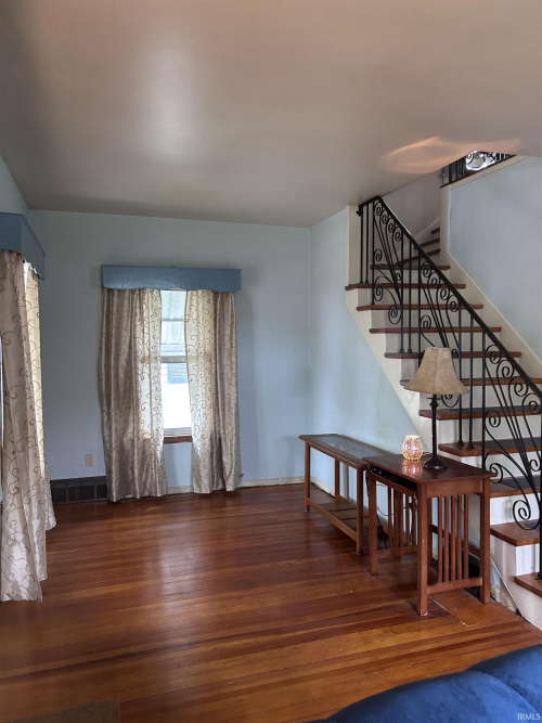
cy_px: 362
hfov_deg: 53.0
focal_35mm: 26
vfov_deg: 67.3
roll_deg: +1.1
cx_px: 271
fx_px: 543
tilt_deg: -1.9
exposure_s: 1/60
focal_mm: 5.7
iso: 320
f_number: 1.5
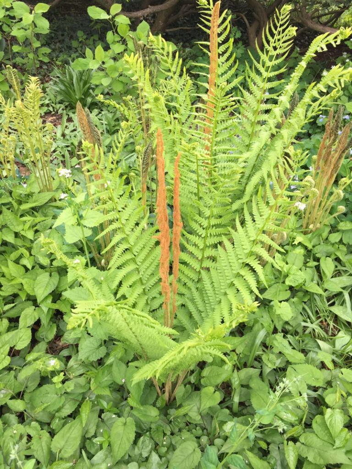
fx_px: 393
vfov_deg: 61.7
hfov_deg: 48.2
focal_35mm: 29
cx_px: 176
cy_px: 234
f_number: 2.2
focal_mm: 4.15
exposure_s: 1/187
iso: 32
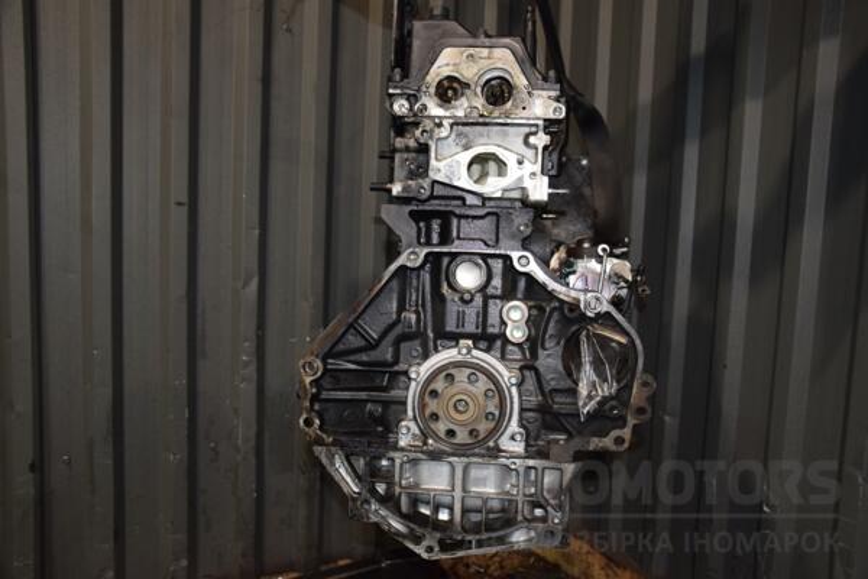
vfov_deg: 41.7
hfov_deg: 59.5
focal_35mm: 32
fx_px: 759
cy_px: 290
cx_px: 434
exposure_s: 1/60
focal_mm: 21
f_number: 5
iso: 800
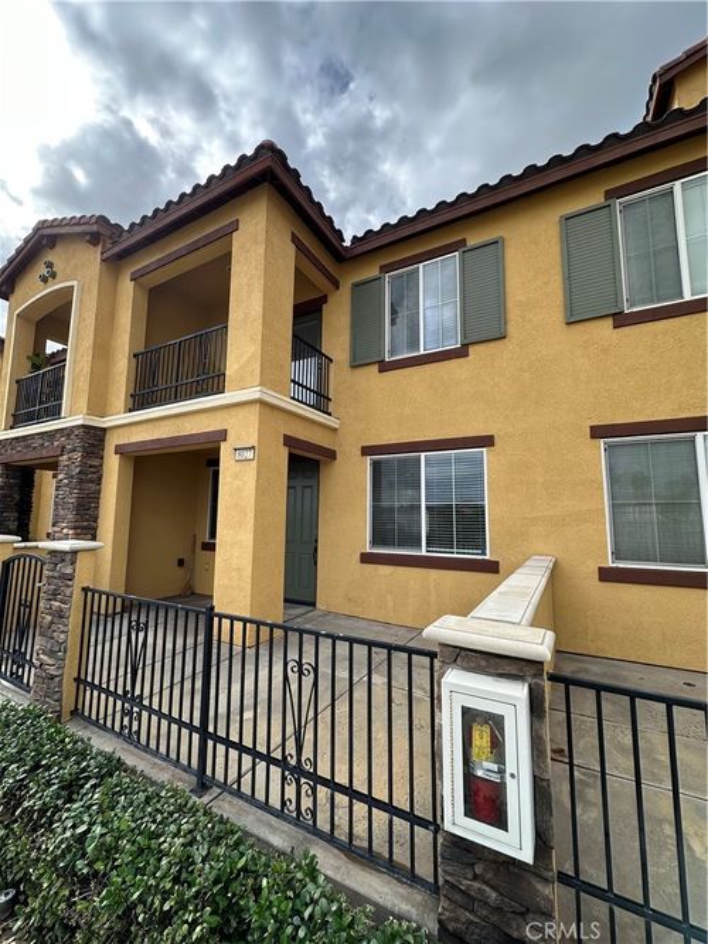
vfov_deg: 102.1
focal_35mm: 14
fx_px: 382
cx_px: 354
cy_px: 472
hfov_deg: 85.7
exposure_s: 1/1033
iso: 40
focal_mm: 2.22
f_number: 2.2
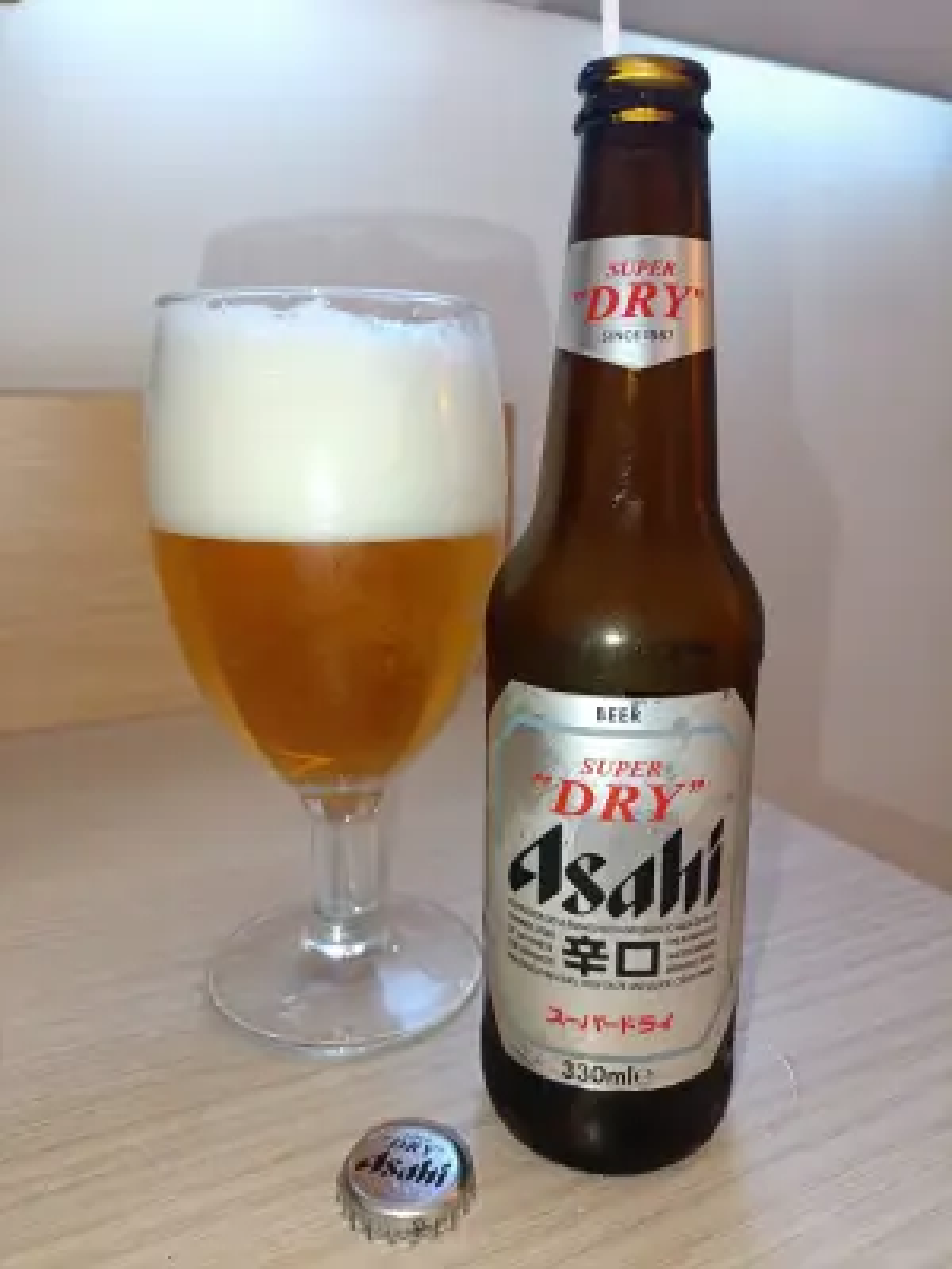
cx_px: 476
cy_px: 634
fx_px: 917
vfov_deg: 69.4
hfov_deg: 54.9
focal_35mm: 25
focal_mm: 4.71
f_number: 1.7
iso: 400
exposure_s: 1/25
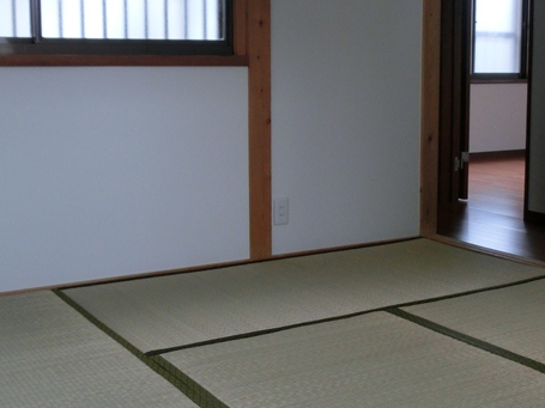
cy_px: 162
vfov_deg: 27.0
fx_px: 850
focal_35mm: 54
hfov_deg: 35.4
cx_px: 331
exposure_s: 1/125
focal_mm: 4.24
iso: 100
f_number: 3
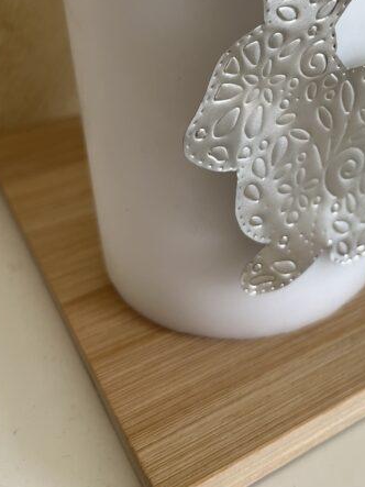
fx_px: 661
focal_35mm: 47
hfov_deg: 30.0
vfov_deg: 38.9
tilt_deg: -28.2
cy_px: 99
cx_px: 303
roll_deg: +0.3
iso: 64
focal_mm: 5.1
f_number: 1.6
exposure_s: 1/122
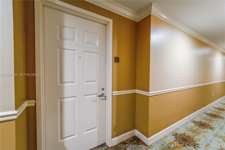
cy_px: 75
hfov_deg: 104.3
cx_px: 112
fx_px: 87
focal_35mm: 14
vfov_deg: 81.2
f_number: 6.3
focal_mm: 14
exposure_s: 1/13
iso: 1000
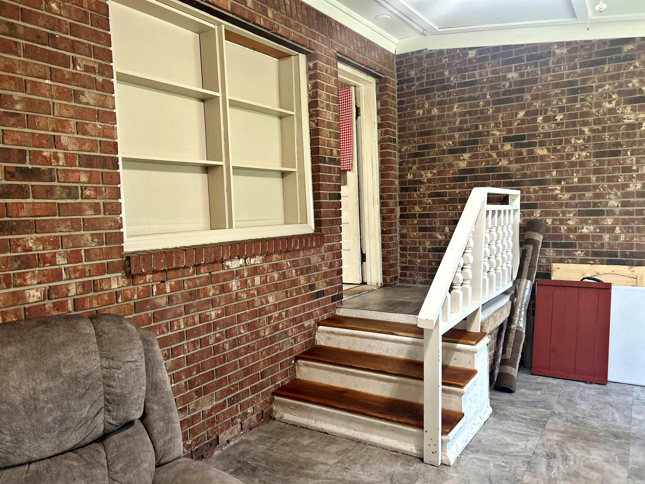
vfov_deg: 53.1
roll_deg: +1.5
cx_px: 322
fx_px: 484
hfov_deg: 67.3
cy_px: 242
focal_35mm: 26
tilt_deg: -4.7
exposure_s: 1/60
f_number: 1.5
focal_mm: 5.7
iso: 320
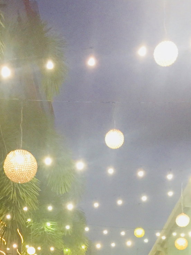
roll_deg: -0.6
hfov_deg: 23.1
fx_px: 464
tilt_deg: +11.2
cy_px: 258
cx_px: 58
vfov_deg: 28.7
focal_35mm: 63
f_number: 2.2
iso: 250
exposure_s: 1/25
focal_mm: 4.15
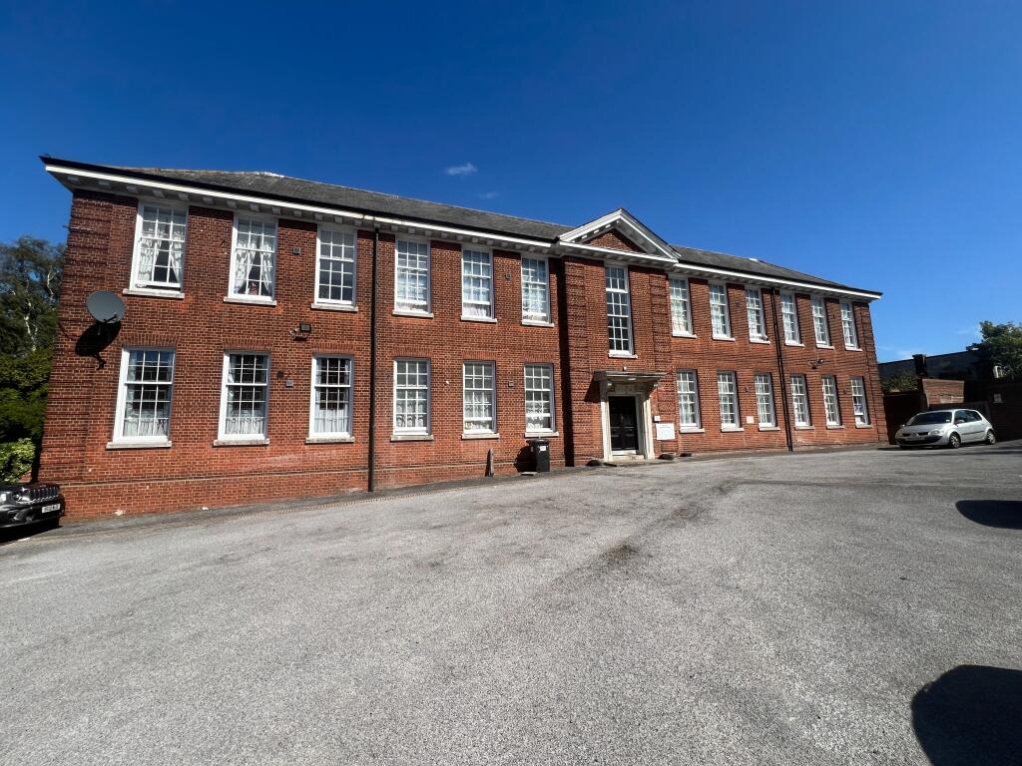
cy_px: 383
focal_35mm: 13
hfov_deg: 106.2
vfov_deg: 89.9
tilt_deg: +6.7
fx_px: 384
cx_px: 511
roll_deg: +1.1
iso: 32
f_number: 1.8
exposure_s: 1/2053
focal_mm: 1.57
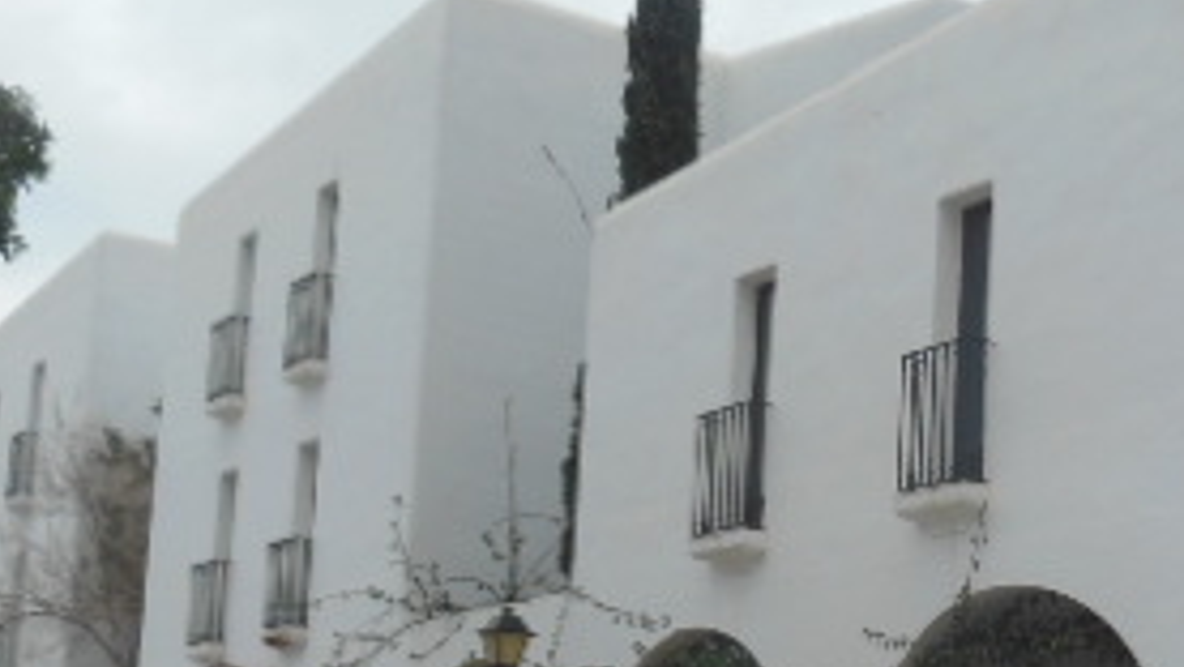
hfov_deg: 28.6
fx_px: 2292
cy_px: 624
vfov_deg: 16.3
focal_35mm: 73
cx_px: 863
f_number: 3.7
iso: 125
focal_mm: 5.2
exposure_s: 1/200
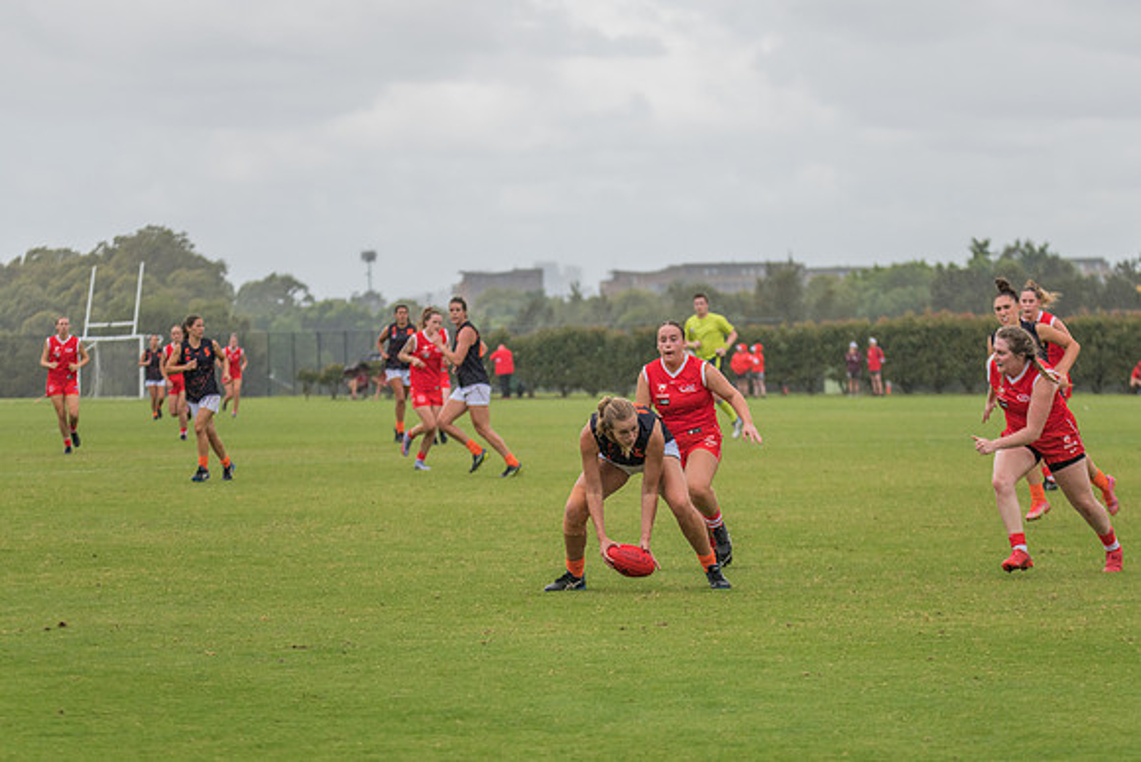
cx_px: 617
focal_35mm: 166
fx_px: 5265
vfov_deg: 8.3
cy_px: 412
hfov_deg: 12.4
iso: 500
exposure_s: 1/1250
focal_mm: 150
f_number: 5.6
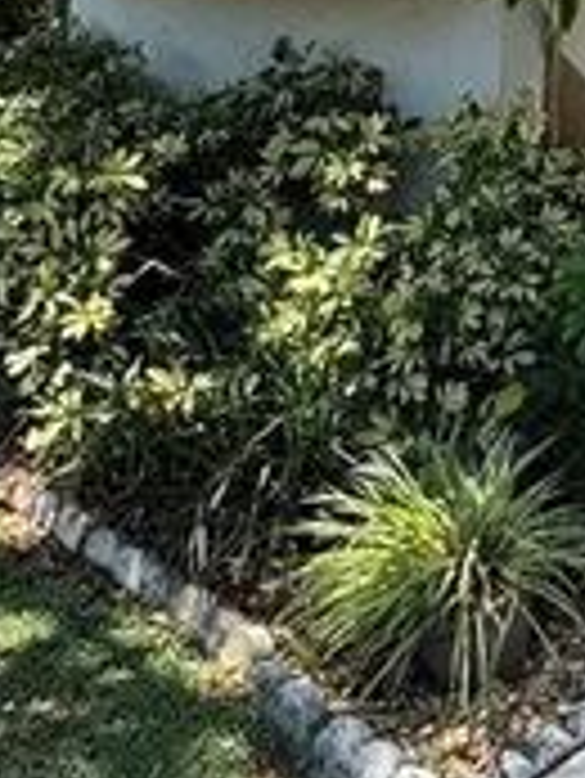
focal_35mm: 69
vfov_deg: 24.5
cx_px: 846
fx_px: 1553
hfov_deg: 19.0
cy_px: -236
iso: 40
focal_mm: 2.22
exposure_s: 1/522
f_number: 2.2
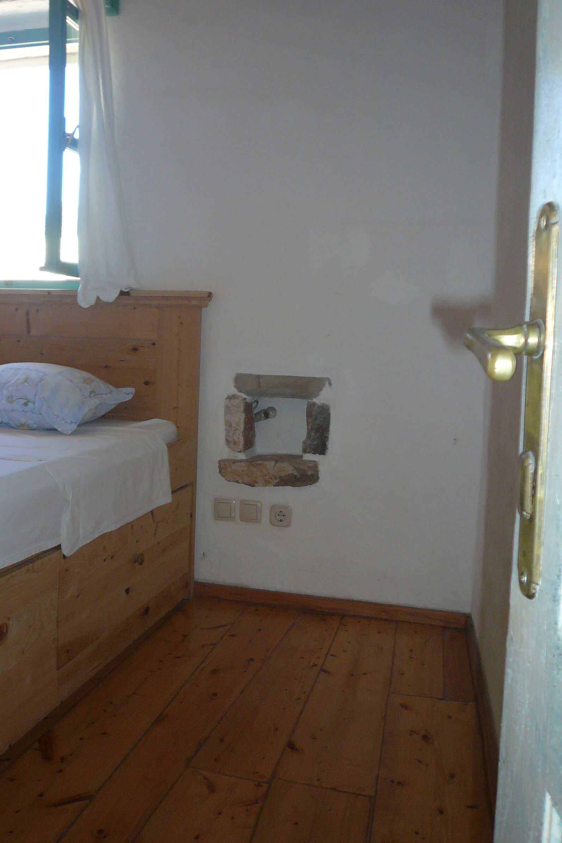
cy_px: 411
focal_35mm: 34
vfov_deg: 55.8
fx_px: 796
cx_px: 201
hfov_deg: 38.6
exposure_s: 1/30
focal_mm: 4.6
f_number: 2.8
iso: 100
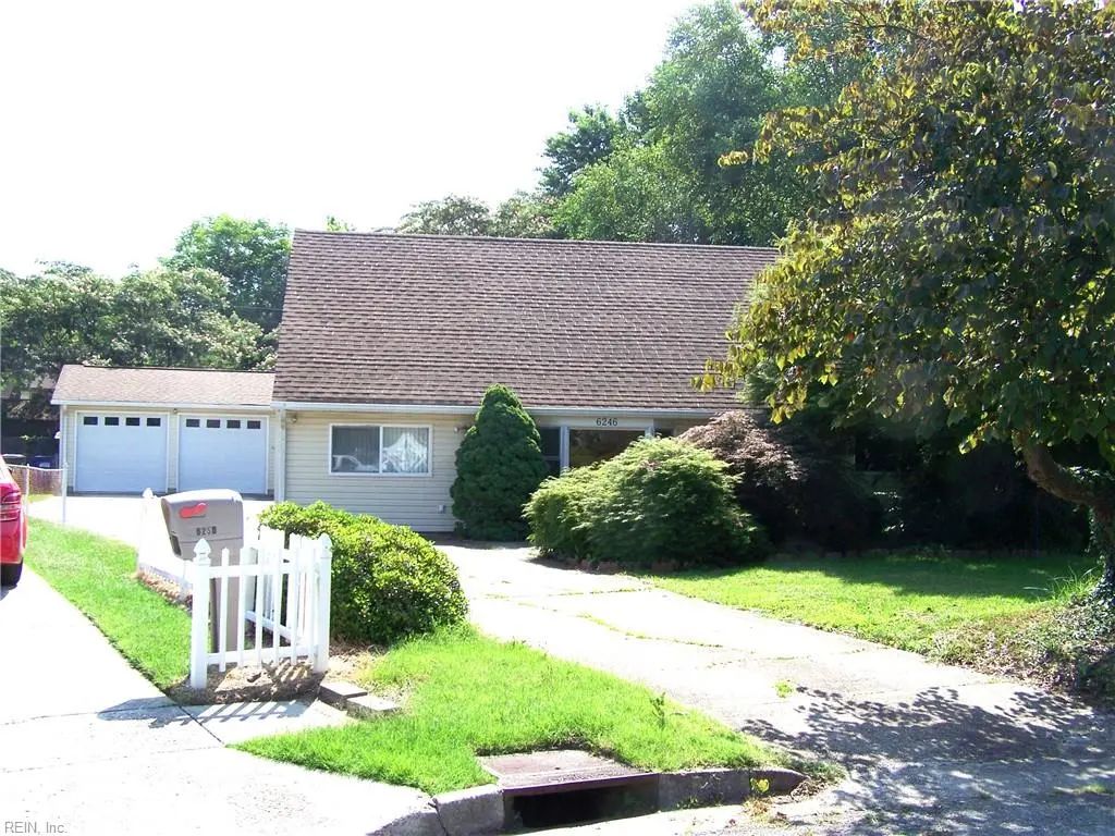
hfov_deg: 49.0
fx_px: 1224
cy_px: 418
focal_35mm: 38
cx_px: 558
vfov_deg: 37.7
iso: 64
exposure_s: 1/320
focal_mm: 6.3
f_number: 4
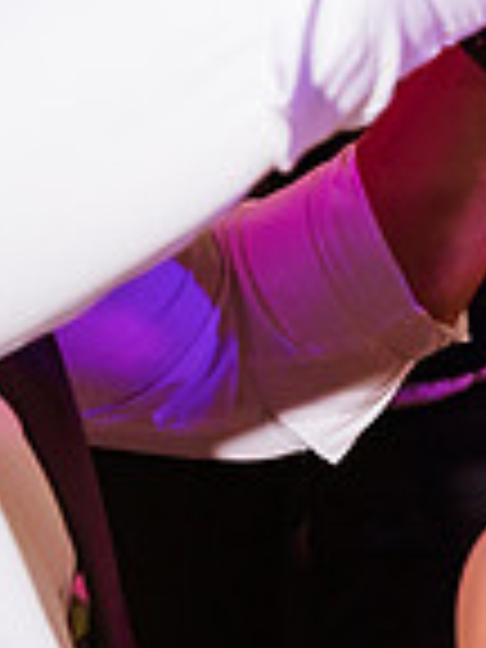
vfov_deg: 13.7
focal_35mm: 144
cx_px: 1322
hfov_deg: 8.9
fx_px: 2696
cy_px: 187
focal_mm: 35
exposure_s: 1/250
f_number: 5.6
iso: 2000
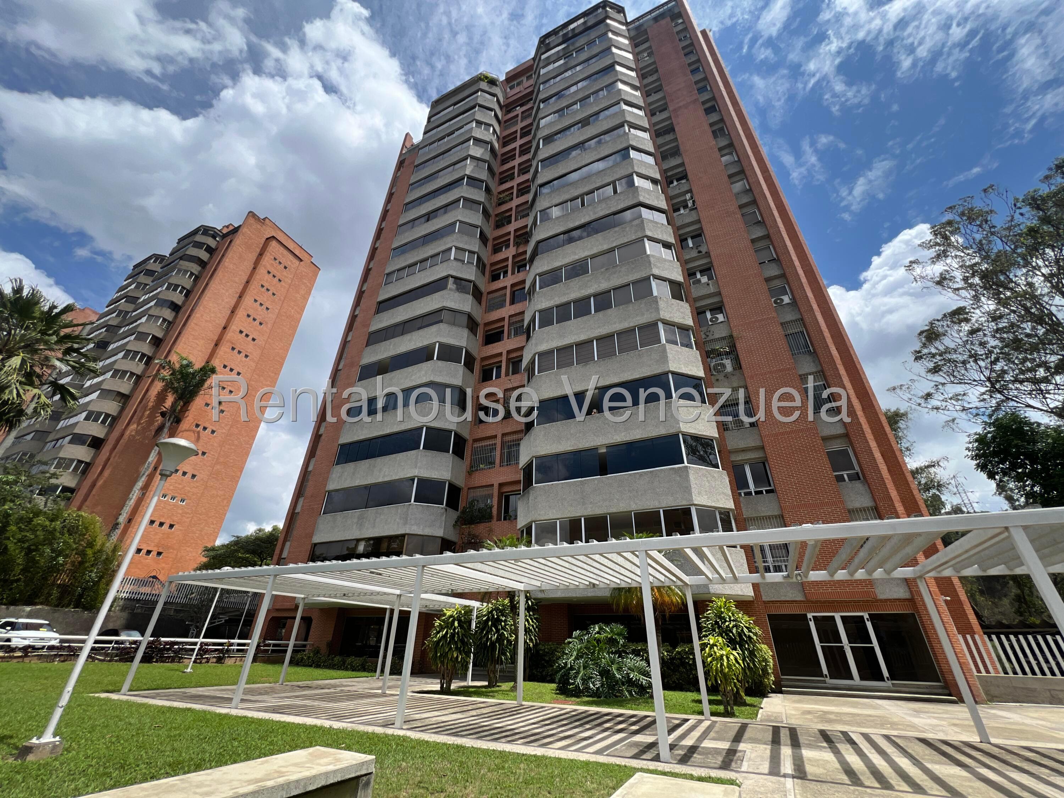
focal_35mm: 13
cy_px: 399
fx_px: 400
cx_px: 532
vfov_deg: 89.9
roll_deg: -2.4
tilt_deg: +30.3
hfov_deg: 106.2
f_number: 1.8
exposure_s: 1/911
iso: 32
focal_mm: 1.57
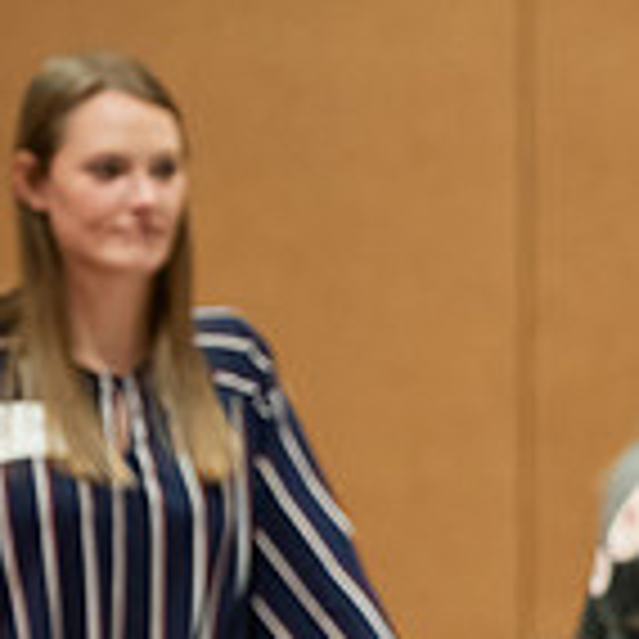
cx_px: 904
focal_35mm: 433
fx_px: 9043
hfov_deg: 4.0
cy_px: 835
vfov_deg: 4.0
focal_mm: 125
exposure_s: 1/200
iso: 4000
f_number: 3.2
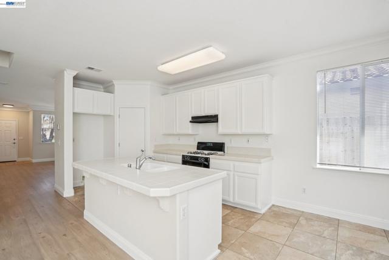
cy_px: 130
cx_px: 194
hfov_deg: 96.7
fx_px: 173
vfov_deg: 73.8
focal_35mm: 16
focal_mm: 16
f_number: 8
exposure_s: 1/25
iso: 250
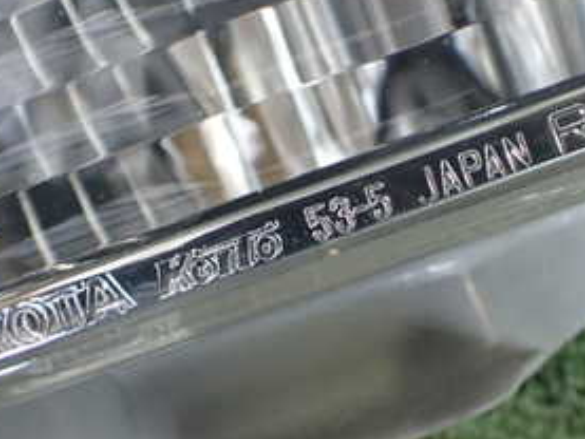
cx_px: 365
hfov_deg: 29.7
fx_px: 1099
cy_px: 158
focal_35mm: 65
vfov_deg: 22.5
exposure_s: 1/125
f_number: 2.3
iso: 800
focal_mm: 5.4
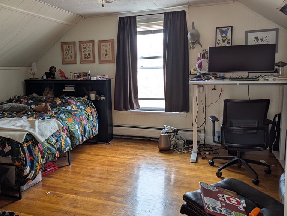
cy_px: 102
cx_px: 107
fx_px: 266
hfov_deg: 56.1
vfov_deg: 44.2
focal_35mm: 32
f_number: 1.85
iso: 37
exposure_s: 1/59.8
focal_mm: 6.81
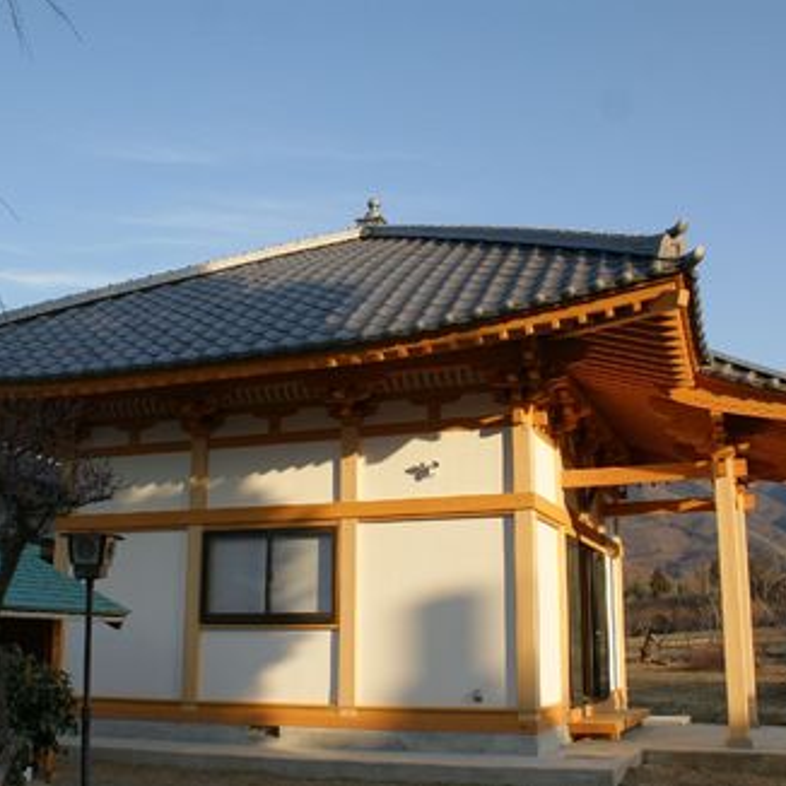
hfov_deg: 42.8
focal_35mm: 39
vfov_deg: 42.8
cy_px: 393
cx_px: 388
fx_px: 1002
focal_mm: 20
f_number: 5
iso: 100
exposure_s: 1/250
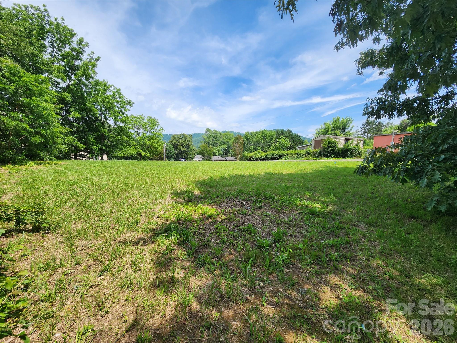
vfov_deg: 89.9
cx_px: 228
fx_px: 172
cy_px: 172
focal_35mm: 13
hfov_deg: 106.2
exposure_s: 1/1290
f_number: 2.2
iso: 50
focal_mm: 2.2
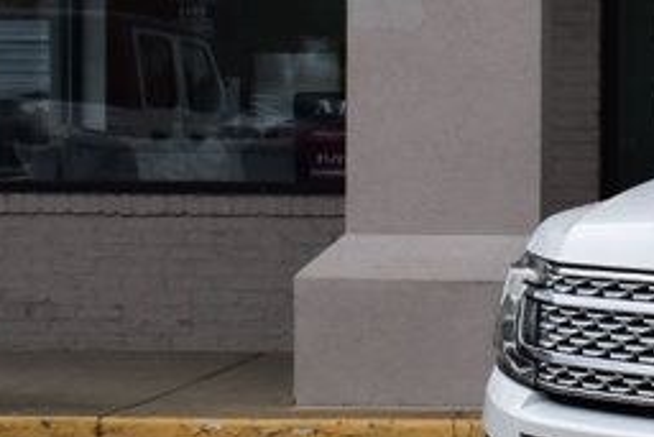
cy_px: 130
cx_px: 1035
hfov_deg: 10.9
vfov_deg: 7.6
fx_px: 3272
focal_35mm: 180
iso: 400
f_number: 11
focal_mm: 30
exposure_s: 1/400
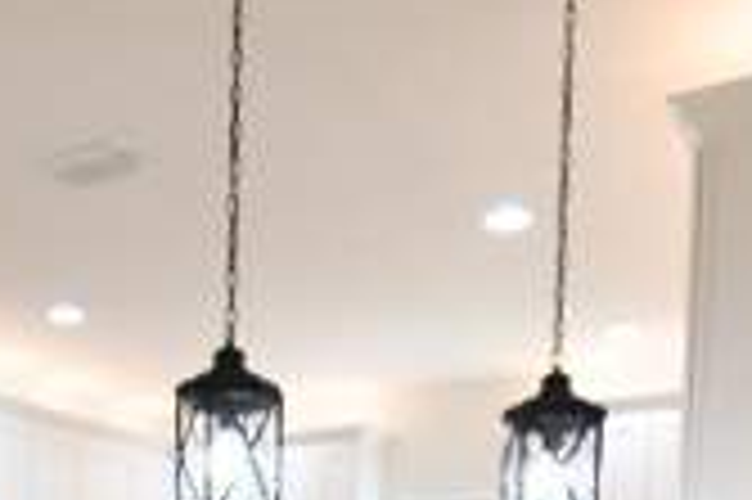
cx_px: 234
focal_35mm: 46
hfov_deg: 42.1
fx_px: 960
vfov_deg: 24.4
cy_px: 698
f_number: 4
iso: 800
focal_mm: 11
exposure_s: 1/125
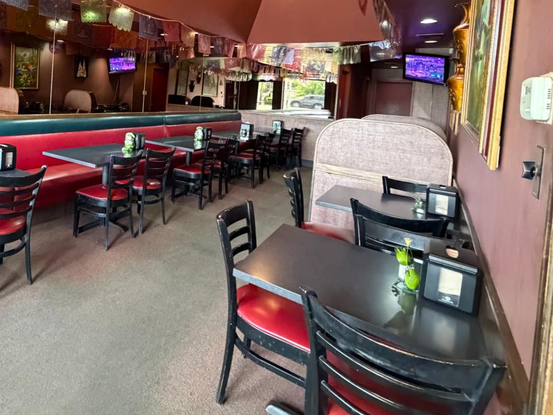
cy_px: 97
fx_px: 367
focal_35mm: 23
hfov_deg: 68.6
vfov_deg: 55.7
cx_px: 131
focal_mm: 2.22
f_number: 2.2
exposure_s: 1/60
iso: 800
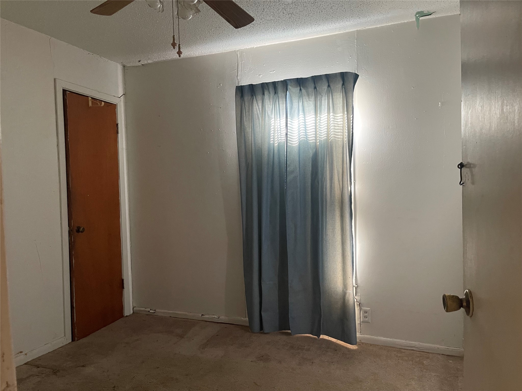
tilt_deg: -3.9
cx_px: 261
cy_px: 196
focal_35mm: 25
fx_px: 377
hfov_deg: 69.4
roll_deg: +1.6
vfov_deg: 54.9
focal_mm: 5.1
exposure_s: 1/60
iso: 500
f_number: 1.6
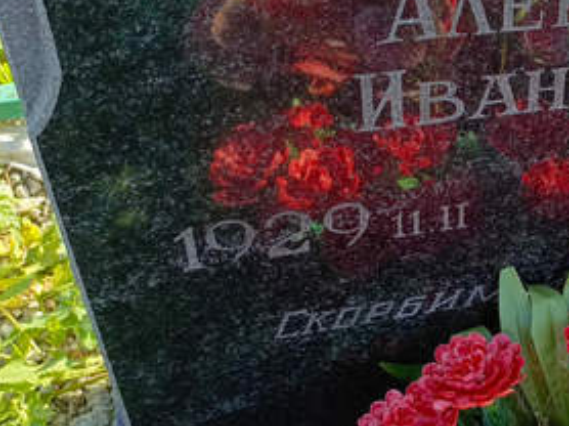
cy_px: 188
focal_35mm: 72
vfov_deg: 20.4
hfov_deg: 24.5
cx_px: 682
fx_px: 1182
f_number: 1.69
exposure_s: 1/204
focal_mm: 4.76
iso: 103
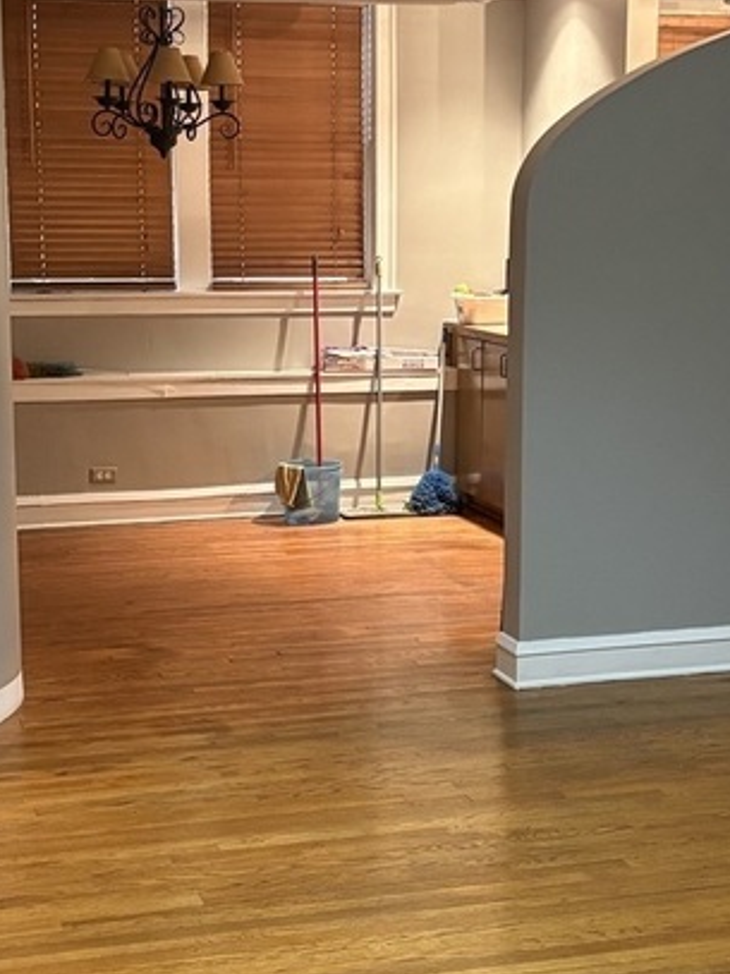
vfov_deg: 28.2
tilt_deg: -7.6
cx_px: 416
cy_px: 486
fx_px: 1941
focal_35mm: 69
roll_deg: -1.0
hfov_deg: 21.3
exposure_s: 1/40
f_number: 1.6
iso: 400
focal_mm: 5.96
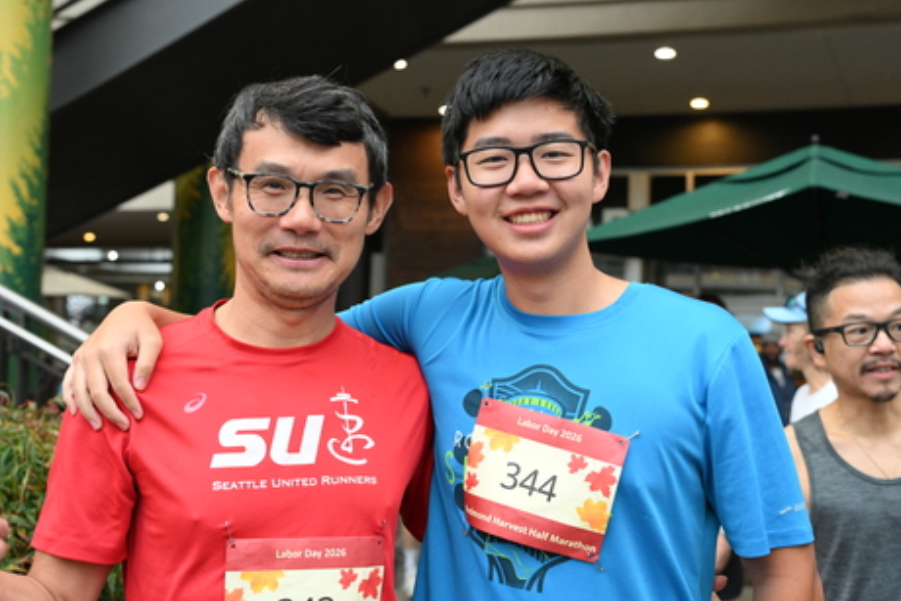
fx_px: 1227
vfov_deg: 27.5
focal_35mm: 49
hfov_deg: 40.3
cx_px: 462
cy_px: 283
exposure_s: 1/320
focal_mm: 41
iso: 2000
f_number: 4
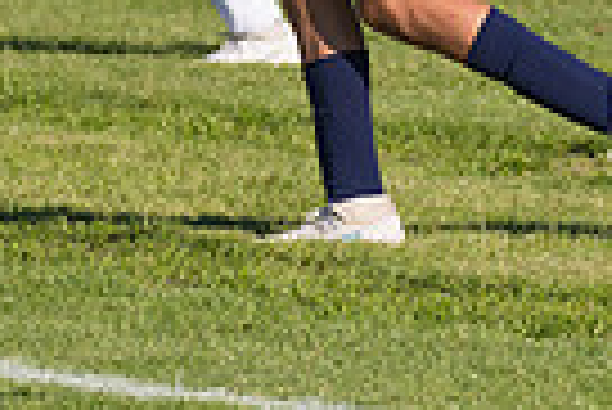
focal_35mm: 937
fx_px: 15946
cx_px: 423
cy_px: -286
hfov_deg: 2.2
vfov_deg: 1.5
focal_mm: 220
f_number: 5.6
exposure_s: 1/2000
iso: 320
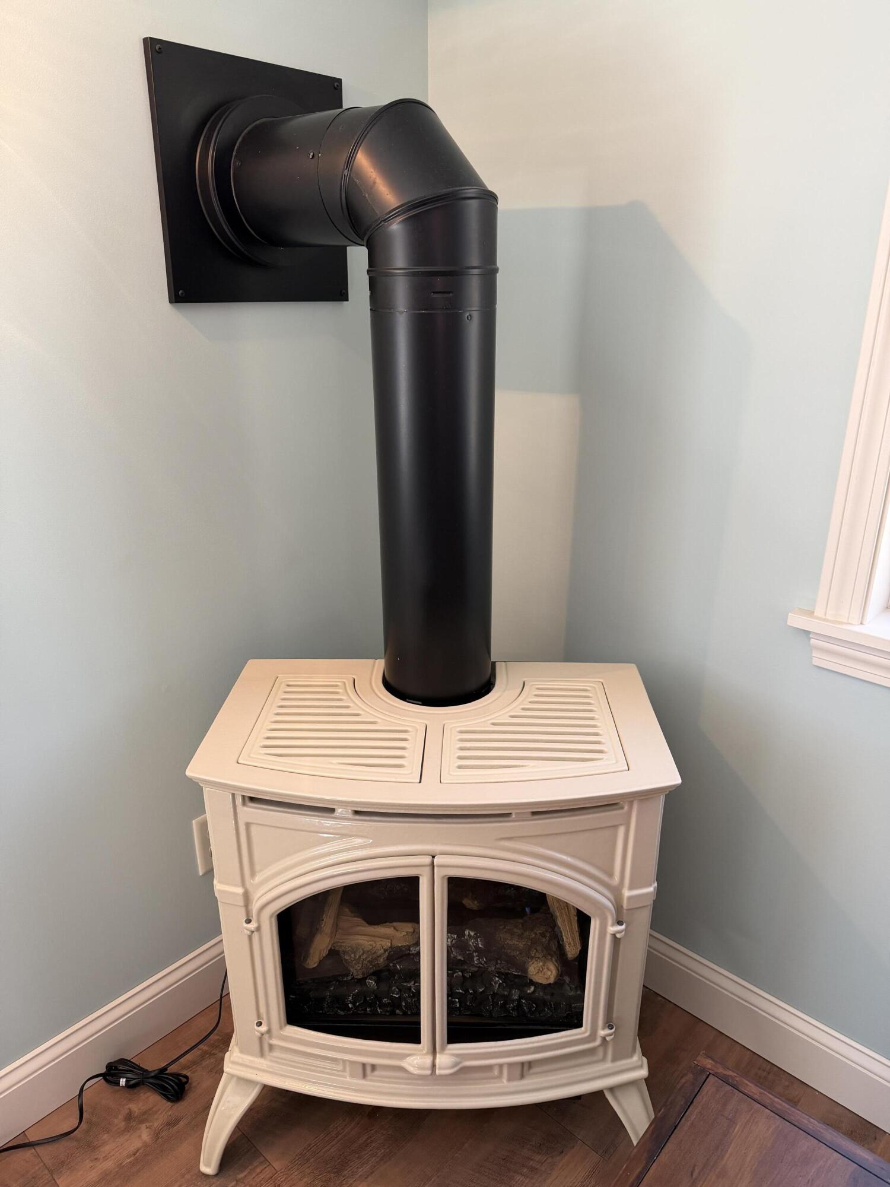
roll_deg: -1.5
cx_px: 445
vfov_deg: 71.6
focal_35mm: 24
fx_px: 823
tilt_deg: -22.2
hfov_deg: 56.8
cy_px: 594
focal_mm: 6.76
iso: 200
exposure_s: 1/120
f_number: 1.78
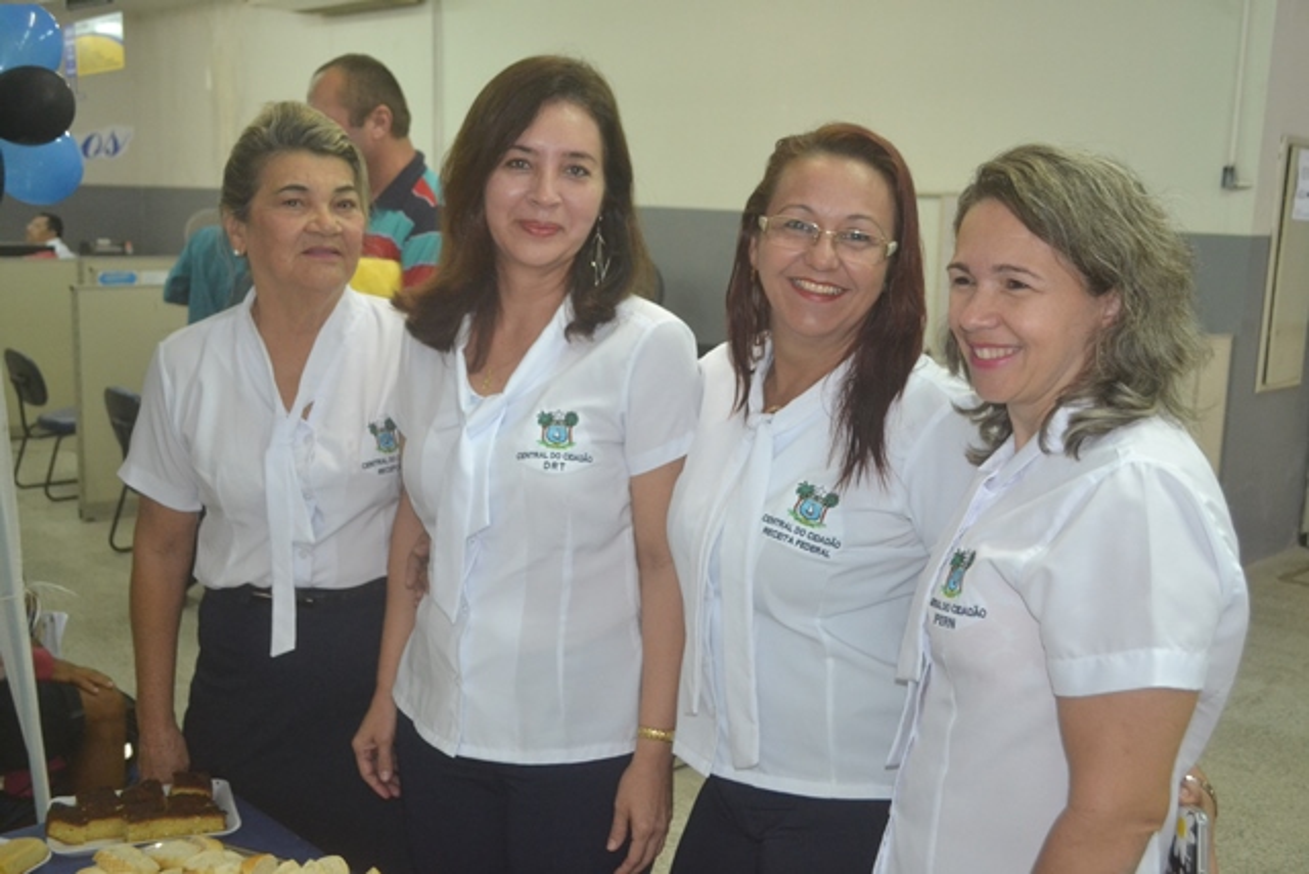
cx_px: 654
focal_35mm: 36
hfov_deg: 53.1
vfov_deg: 36.9
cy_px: 437
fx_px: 1309
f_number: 4
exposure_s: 1/60
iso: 2000
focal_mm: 24
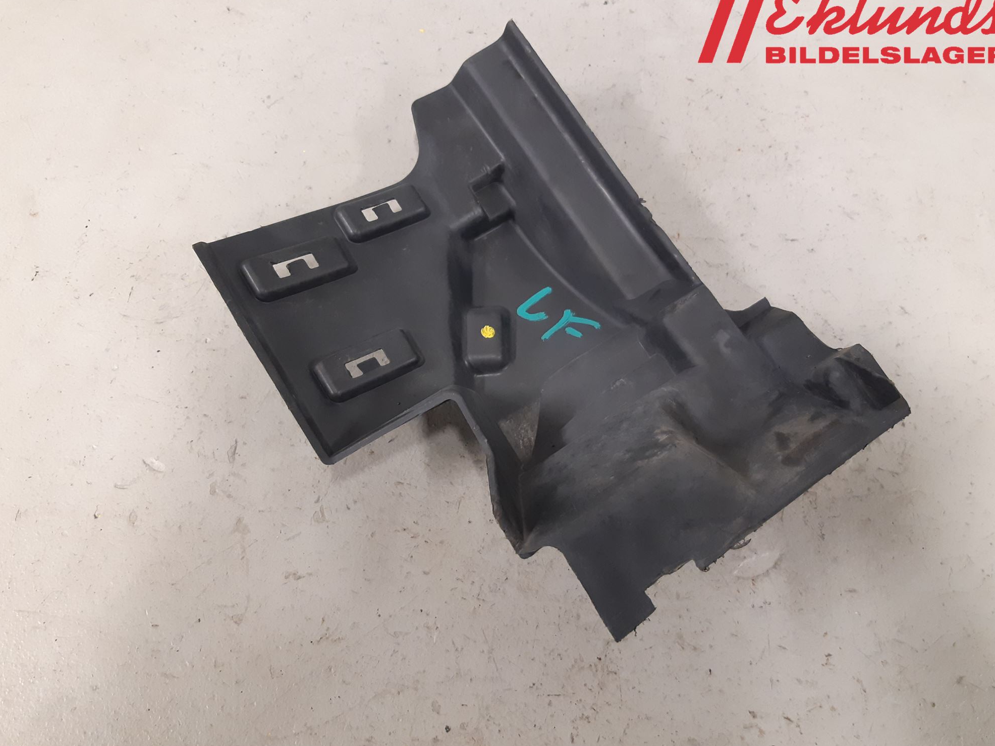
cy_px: 365
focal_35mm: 27
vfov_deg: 51.4
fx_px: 776
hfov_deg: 65.3
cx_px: 491
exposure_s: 1/33
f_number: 1.7
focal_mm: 3.93
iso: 200
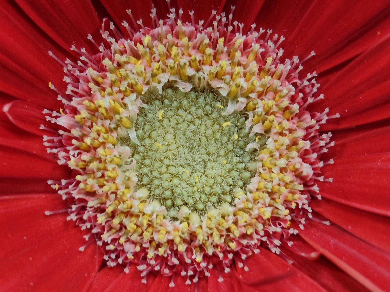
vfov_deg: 10.6
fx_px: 1577
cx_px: 195
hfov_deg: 14.1
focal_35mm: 140
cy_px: 146
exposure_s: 1/50
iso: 301
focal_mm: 13.3
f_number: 2.55
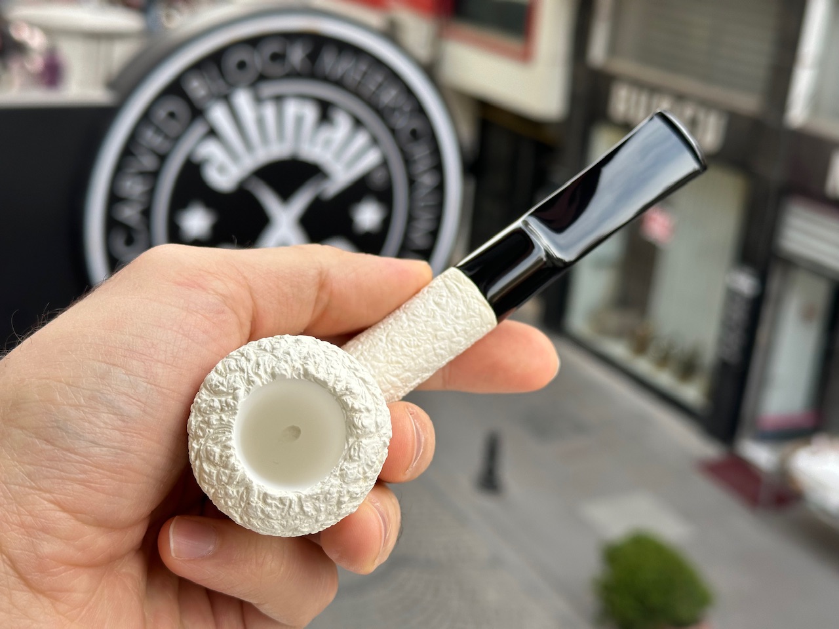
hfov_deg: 39.7
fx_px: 1163
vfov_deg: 30.3
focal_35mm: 48
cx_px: 420
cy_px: 314
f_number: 1.78
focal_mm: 6.86
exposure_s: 1/558
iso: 64
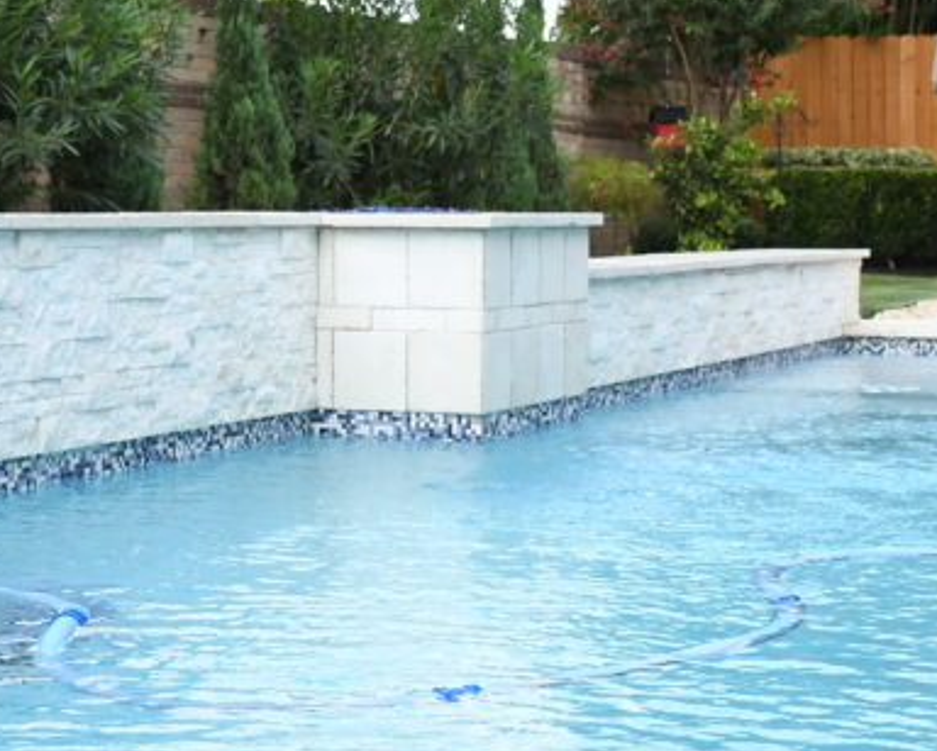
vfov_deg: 17.0
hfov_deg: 21.2
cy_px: 191
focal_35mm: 90
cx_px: 334
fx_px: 2498
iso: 800
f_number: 3.5
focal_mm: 18
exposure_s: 1/3200
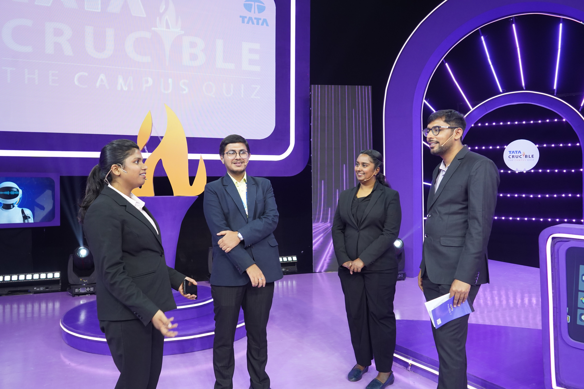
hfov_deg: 63.7
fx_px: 470
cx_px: 292
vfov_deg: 45.0
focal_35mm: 29
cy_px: 194
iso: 2000
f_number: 5
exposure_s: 1/125
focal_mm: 29
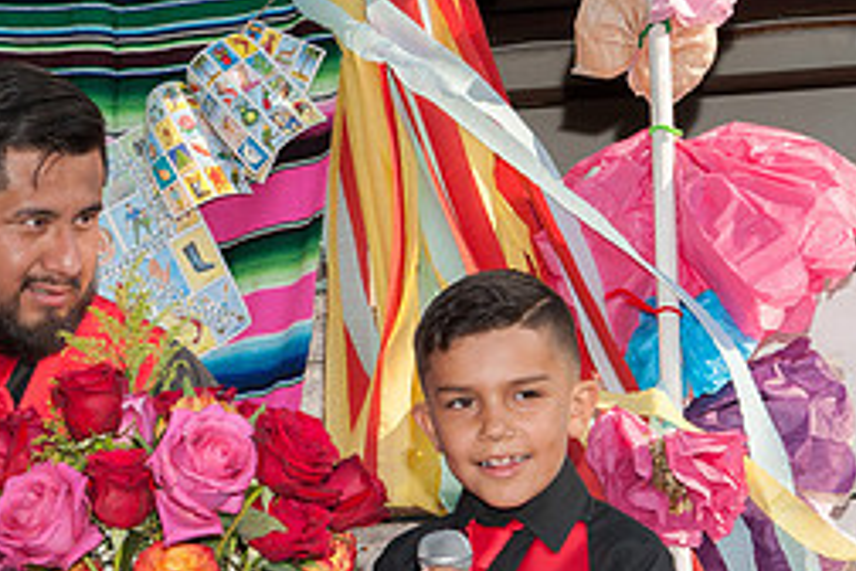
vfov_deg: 10.6
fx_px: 3067
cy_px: 364
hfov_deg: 15.4
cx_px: -112
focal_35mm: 129
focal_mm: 56
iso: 200
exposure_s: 1/250
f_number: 13
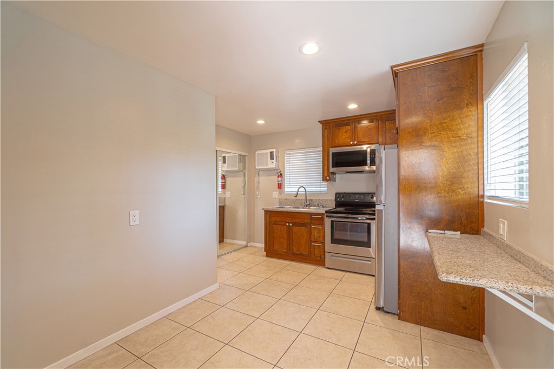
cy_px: 184
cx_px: 277
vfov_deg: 77.3
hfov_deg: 100.4
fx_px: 231
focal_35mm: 15
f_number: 7.1
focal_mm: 10
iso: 320
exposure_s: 1/8
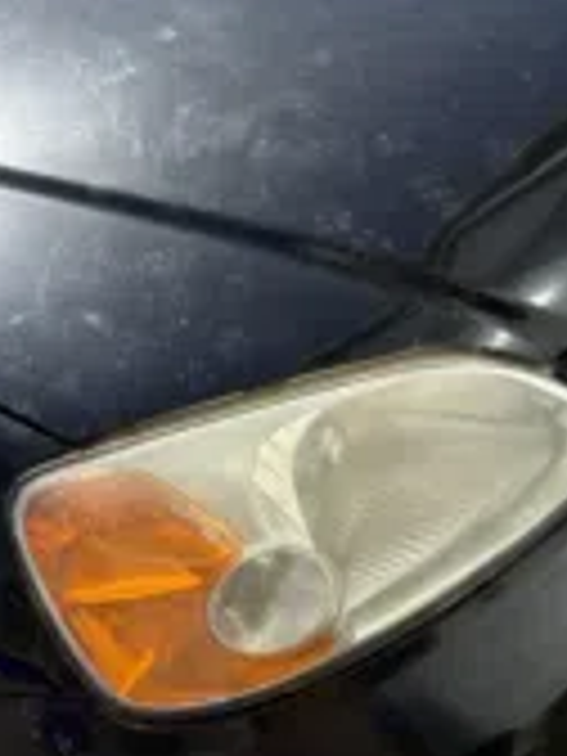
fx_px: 1354
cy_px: 14
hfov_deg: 23.4
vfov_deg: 29.3
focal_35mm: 62
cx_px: 432
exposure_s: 1/3125
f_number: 1.6
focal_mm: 5.96
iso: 50
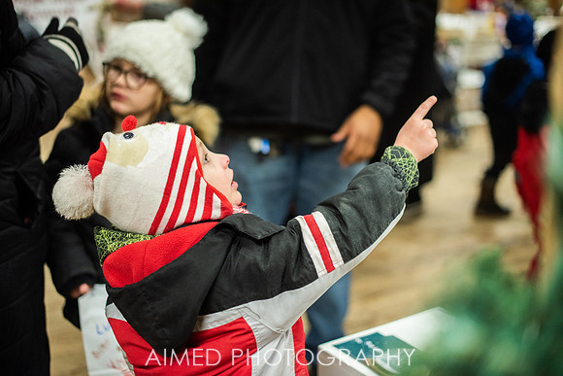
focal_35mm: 50
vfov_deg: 27.0
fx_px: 782
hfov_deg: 39.6
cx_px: 282
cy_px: 188
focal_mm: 50
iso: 800
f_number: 2
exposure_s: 1/160
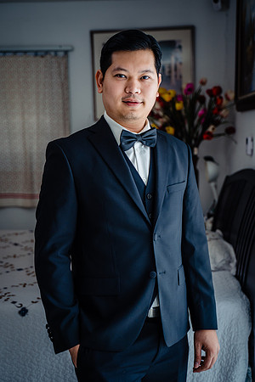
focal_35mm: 47
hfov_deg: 28.6
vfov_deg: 41.9
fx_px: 499
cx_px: 128
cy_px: 191
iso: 250
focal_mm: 47
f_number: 2.8
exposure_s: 1/320
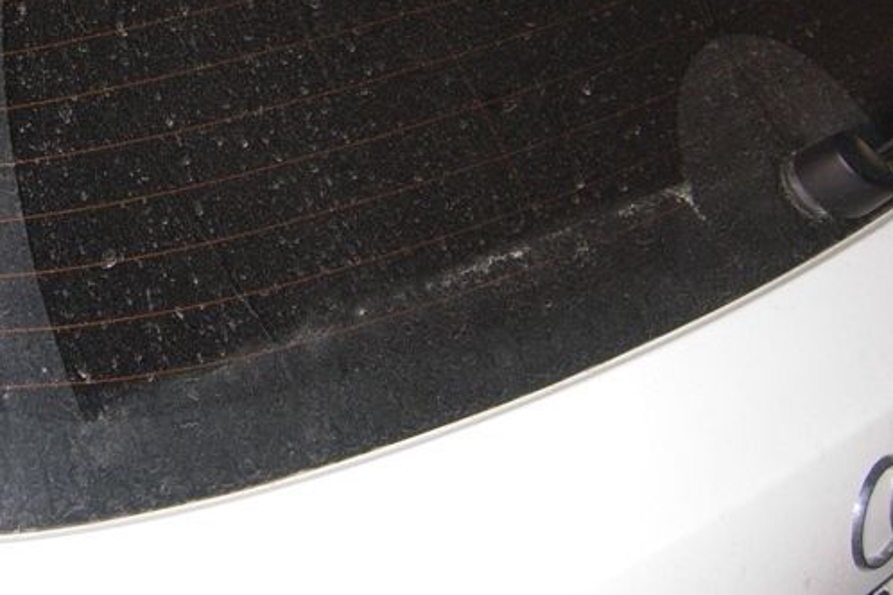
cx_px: 129
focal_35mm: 77
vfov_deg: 17.6
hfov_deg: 25.7
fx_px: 1910
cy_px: 124
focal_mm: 7.5
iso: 84
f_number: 2.7
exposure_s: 1/53.8
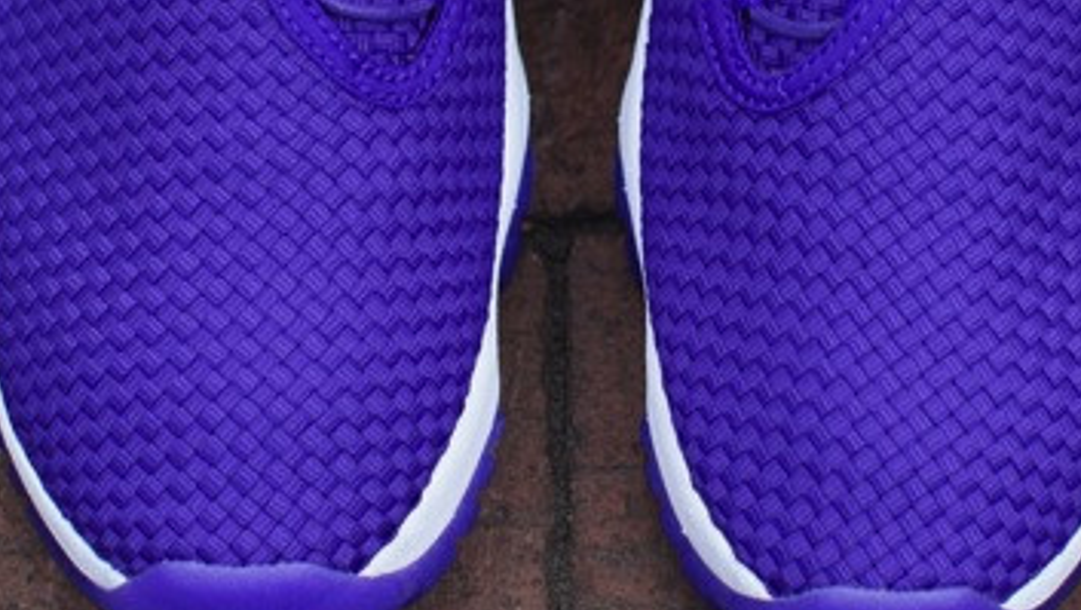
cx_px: 588
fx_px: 4044
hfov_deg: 15.2
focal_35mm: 141
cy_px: -135
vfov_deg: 8.5
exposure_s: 1/500
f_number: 4
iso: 125
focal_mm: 50
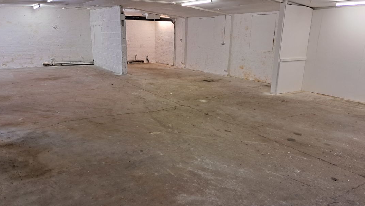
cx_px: 178
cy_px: 107
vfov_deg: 42.9
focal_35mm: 27
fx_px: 261
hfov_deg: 69.8
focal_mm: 5.23
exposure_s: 1/50
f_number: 1.8
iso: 125
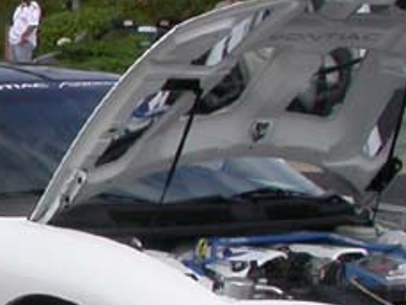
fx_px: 1995
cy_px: 333
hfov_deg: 10.5
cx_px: -449
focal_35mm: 170
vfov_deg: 8.7
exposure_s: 1/355
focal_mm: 7.85
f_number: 7.5
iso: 100
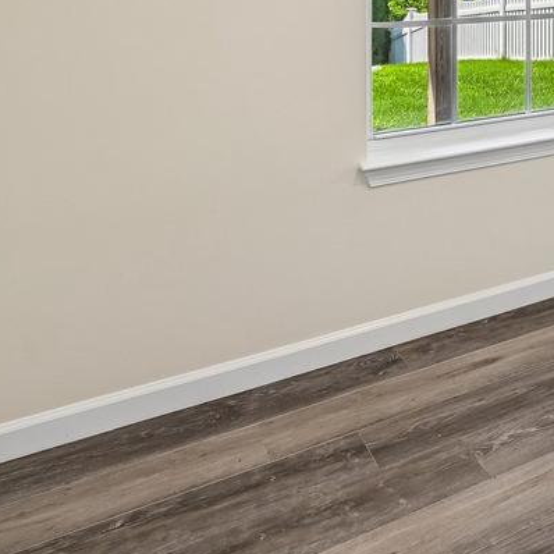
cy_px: -61
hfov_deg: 32.7
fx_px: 779
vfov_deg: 33.8
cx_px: 654
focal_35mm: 43
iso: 100
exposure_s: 1/50
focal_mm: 14
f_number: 8
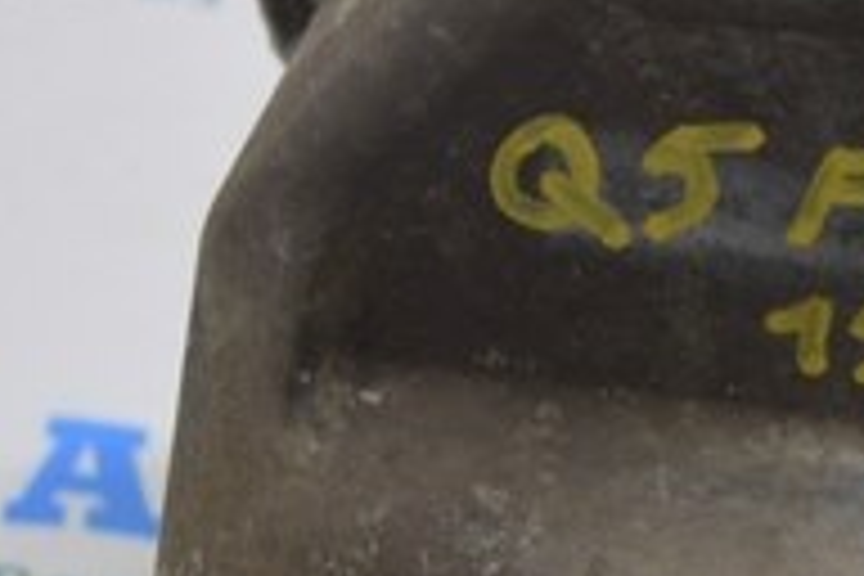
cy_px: 583
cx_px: 644
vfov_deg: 5.4
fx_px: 6144
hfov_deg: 8.0
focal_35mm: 256
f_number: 5.6
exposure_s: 1/25
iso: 400
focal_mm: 32
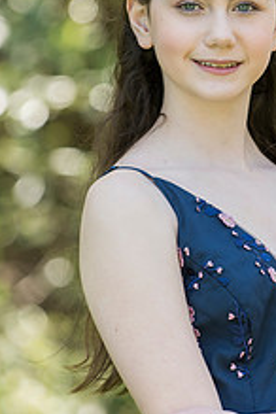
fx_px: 4496
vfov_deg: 5.3
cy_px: 113
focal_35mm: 391
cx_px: 236
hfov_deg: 3.5
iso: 400
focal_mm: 190
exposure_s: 1/400
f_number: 4
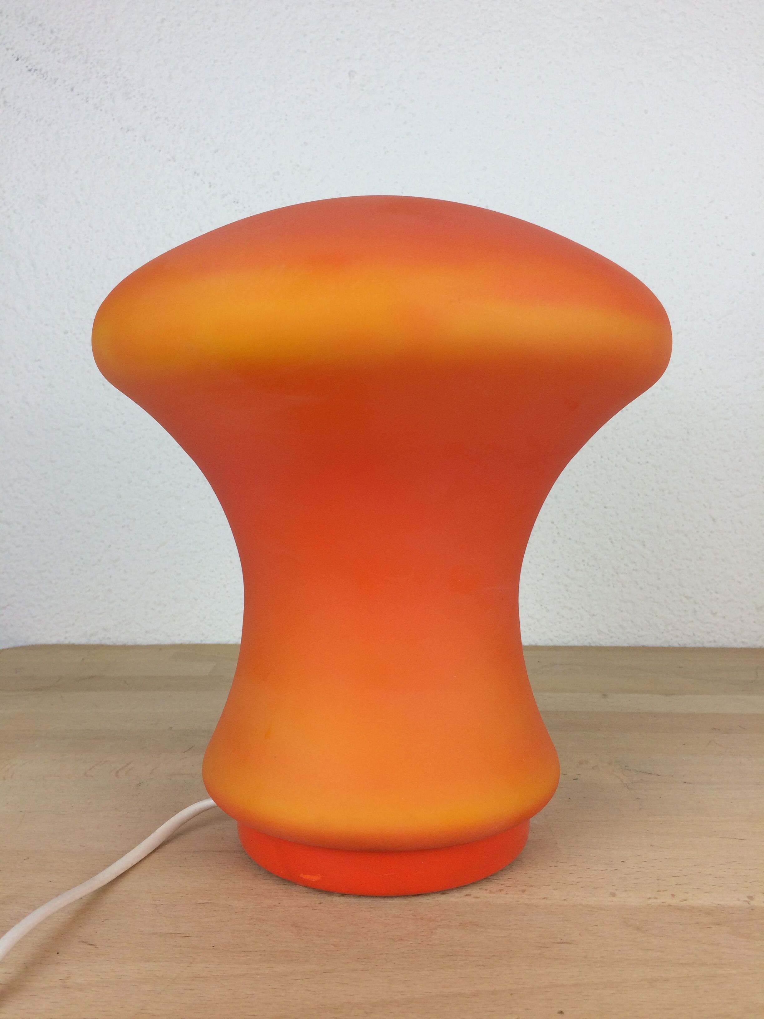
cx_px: 382
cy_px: 510
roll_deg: +1.3
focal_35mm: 29
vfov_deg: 61.7
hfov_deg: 48.2
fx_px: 853
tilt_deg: -6.1
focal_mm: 4.15
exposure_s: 1/100
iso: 50
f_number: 2.2
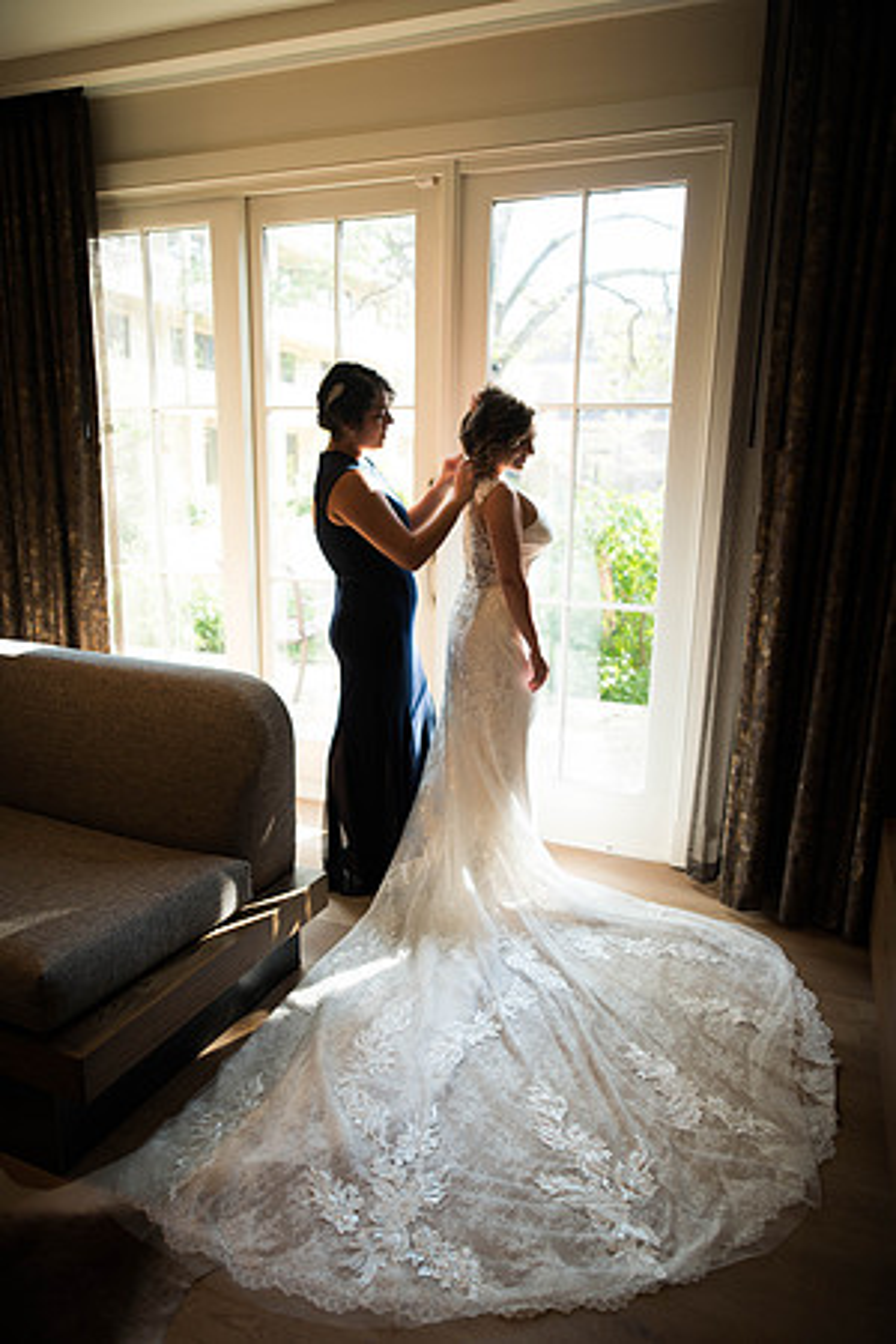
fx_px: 896
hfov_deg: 53.1
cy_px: 672
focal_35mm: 24
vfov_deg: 73.7
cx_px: 448
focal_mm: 24
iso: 200
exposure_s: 1/125
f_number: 2
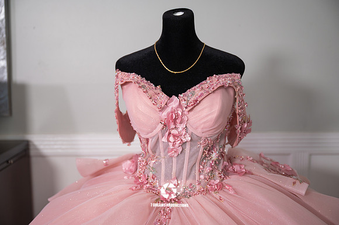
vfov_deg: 29.5
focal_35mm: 46
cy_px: 114
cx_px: 170
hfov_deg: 43.2
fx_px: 428
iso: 1000
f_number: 2.8
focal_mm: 44
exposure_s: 1/60
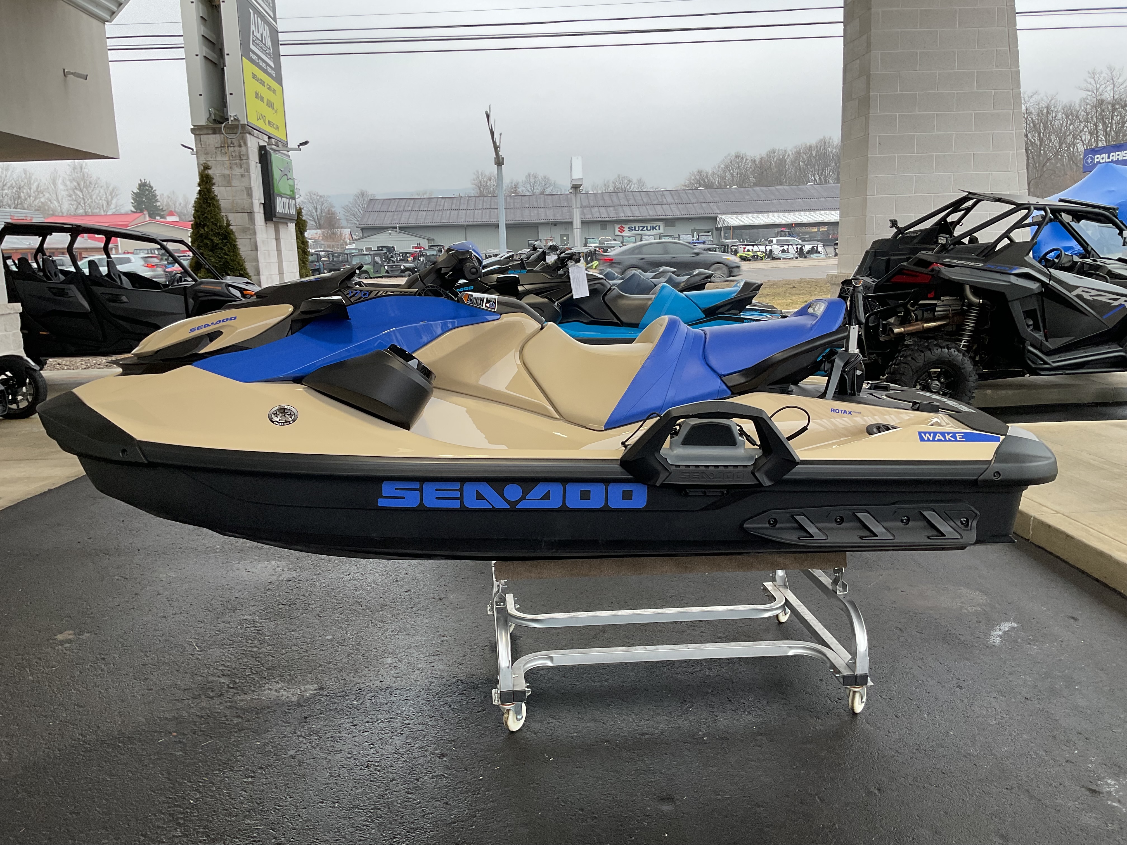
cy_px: 422
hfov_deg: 61.7
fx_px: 944
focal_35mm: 29
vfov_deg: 48.2
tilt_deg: -9.9
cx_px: 564
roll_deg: +2.0
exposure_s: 1/60
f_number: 1.8
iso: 32
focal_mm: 3
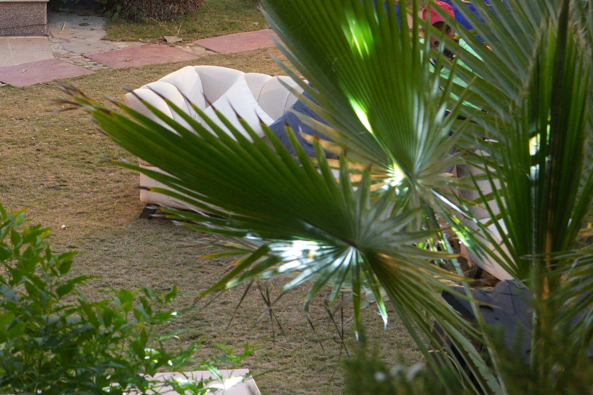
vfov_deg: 9.0
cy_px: -135
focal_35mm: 150
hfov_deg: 13.0
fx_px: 2471
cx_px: -267
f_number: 4.5
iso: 800
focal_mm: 40
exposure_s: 1/50
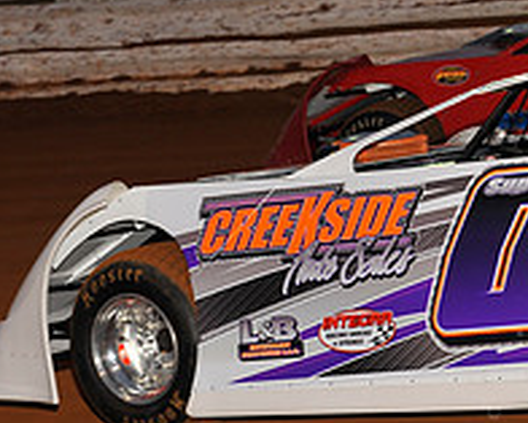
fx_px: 4550
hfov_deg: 6.6
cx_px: 641
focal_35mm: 291
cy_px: 181
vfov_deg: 5.3
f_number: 7.1
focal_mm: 105
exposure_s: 1/250
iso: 500
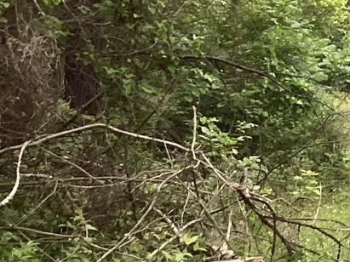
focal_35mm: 123
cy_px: 15
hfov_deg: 14.3
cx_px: 613
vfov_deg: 11.9
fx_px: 1243
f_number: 2.4
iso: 160
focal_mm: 3.3
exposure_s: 1/50
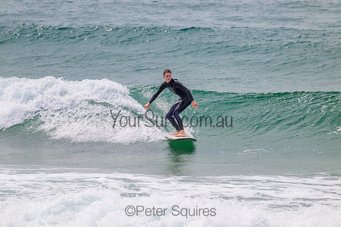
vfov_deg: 1.7
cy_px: 114
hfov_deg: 2.6
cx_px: 170
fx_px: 7579
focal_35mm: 800
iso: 720
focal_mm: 800
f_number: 11
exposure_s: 1/2000
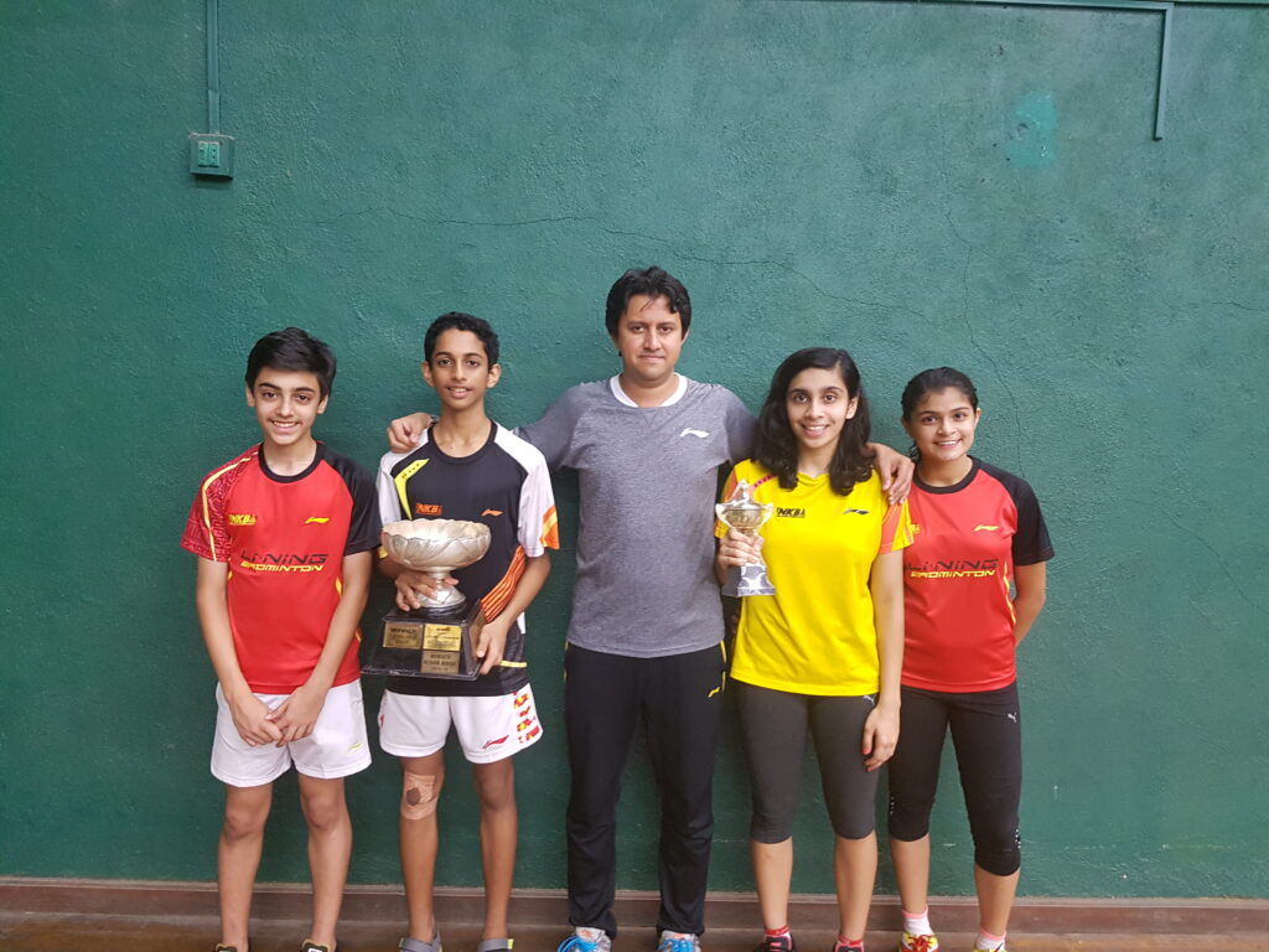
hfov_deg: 67.3
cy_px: 476
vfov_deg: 53.1
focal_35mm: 26
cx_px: 634
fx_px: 953
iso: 250
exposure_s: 1/17
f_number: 1.7
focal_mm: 4.2
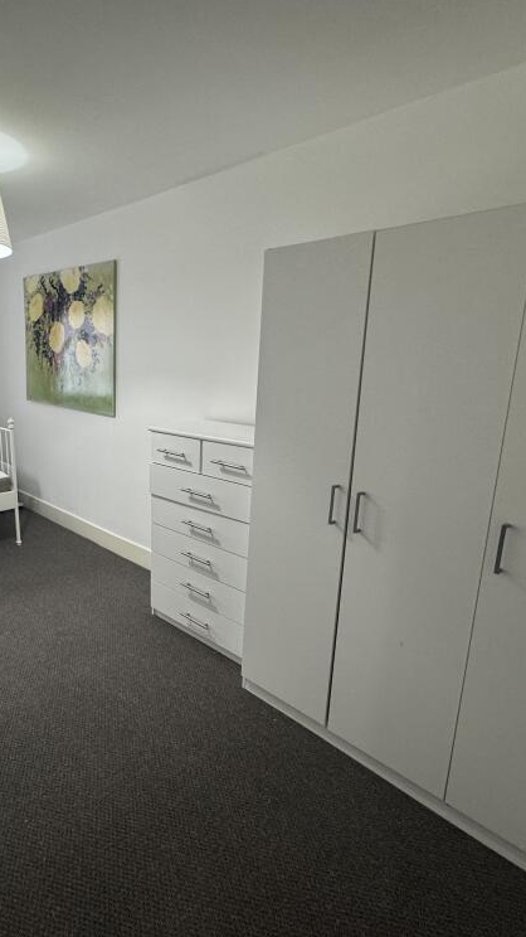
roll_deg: -0.6
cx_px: 135
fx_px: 521
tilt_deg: -12.9
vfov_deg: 83.9
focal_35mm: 21
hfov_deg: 51.4
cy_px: 476
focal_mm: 2.22
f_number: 2.2
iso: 160
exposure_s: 1/50
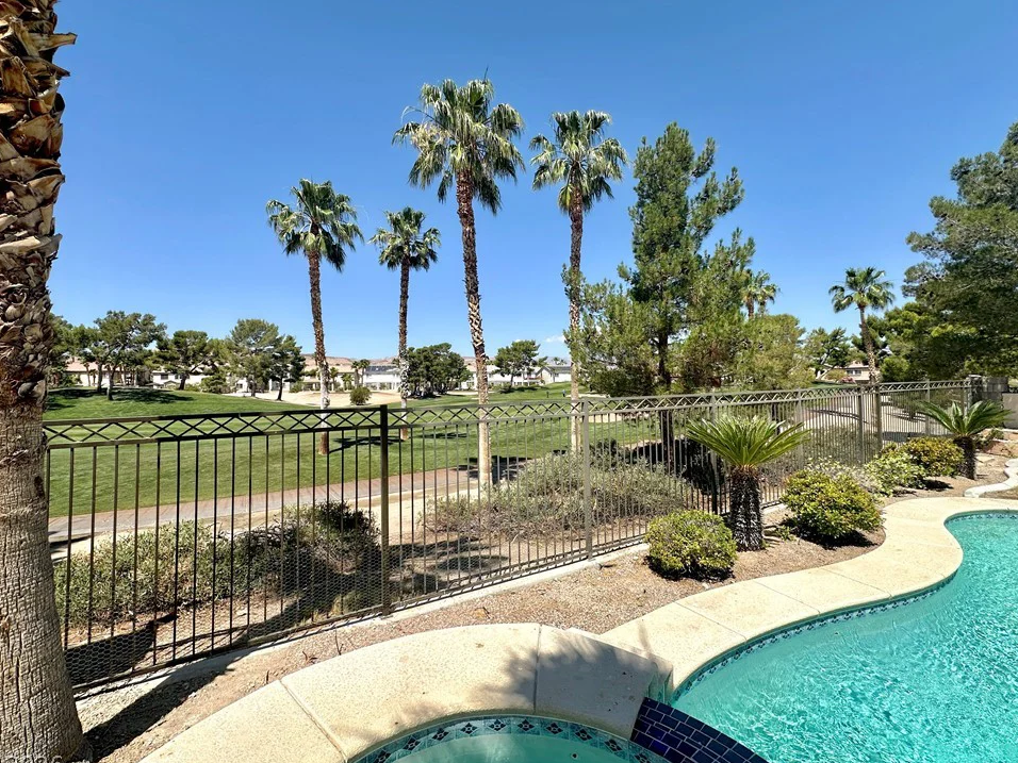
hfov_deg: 98.1
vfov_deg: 81.7
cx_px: 493
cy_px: 374
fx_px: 441
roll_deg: +0.9
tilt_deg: +1.8
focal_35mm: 15
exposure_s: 1/1949
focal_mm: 2.22
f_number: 2.2
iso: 40
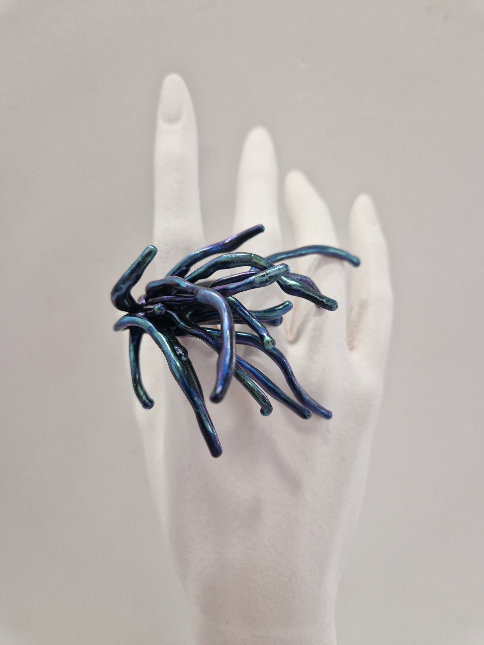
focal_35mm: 23
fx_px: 429
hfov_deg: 58.9
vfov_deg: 73.9
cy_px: 322
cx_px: 242
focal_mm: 5.4
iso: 50
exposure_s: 1/223
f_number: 1.8
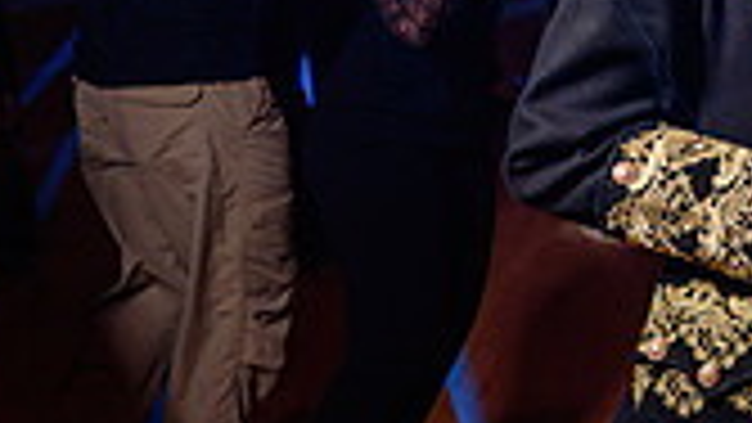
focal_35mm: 115
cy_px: 17
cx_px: 1038
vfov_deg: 10.5
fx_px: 2293
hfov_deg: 17.2
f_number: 3.5
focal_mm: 29
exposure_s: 1/50
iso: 800
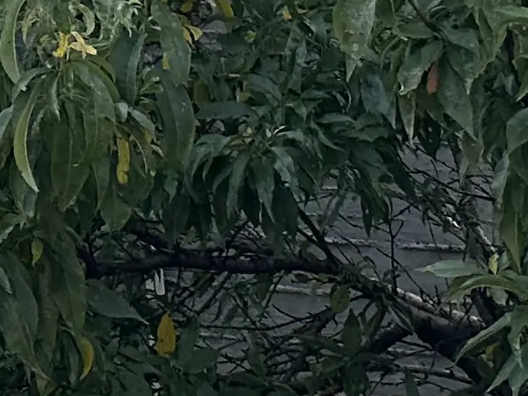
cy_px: -745
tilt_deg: +17.0
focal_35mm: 160
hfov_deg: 10.1
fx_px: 2441
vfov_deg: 8.1
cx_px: -909
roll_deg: -3.6
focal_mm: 6.86
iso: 80
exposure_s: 1/1495
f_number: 1.78
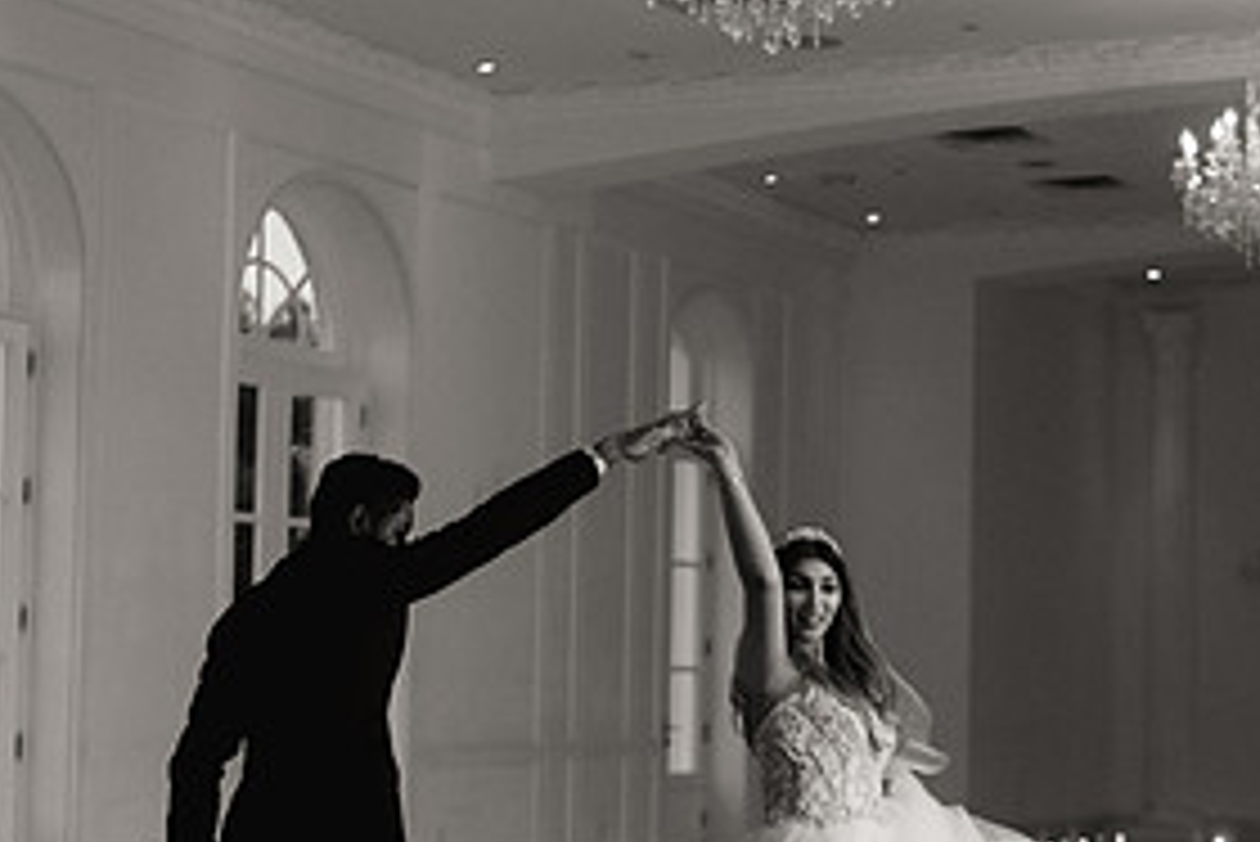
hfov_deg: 24.1
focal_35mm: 84
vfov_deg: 16.2
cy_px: 553
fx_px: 2941
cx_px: 795
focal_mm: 38
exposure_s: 1/125
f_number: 2.8
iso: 1600
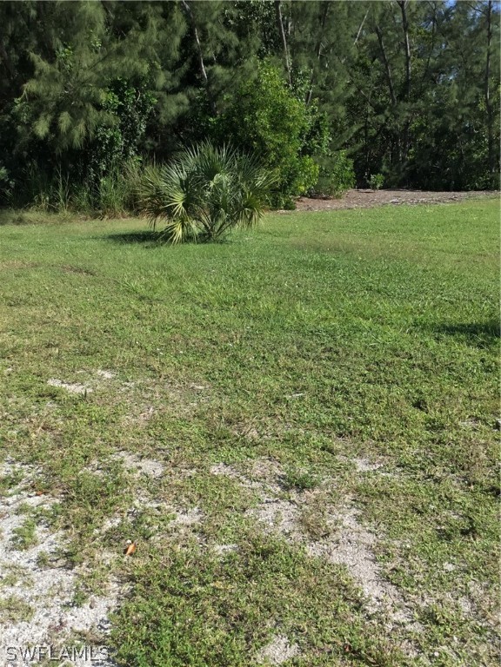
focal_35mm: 31
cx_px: 250
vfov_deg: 58.4
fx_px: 598
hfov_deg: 45.4
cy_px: 334
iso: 25
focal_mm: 3.3
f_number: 2.4
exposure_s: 1/895
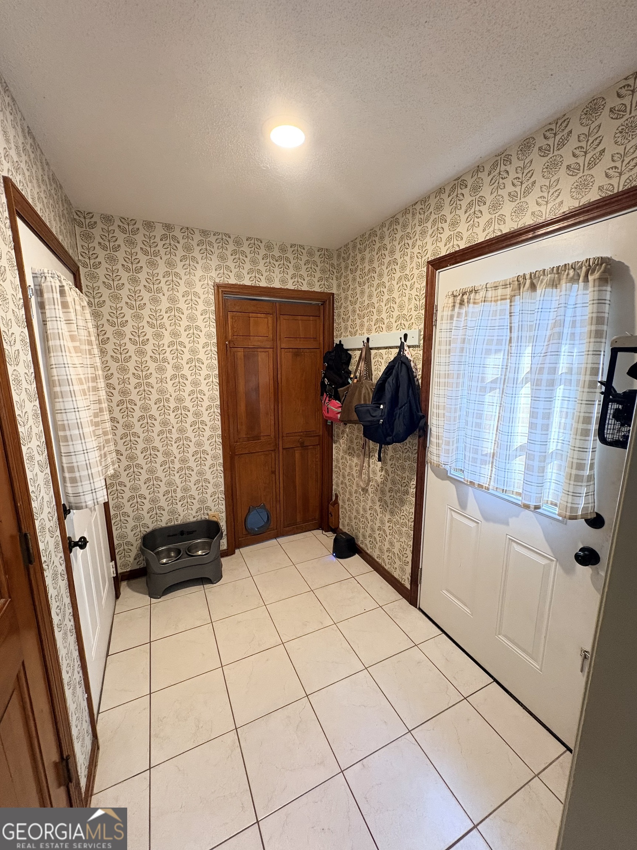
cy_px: 425
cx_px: 318
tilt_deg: -10.3
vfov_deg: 102.1
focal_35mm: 14
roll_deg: -0.3
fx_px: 344
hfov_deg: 85.7
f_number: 2.2
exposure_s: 1/60
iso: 400
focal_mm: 2.22
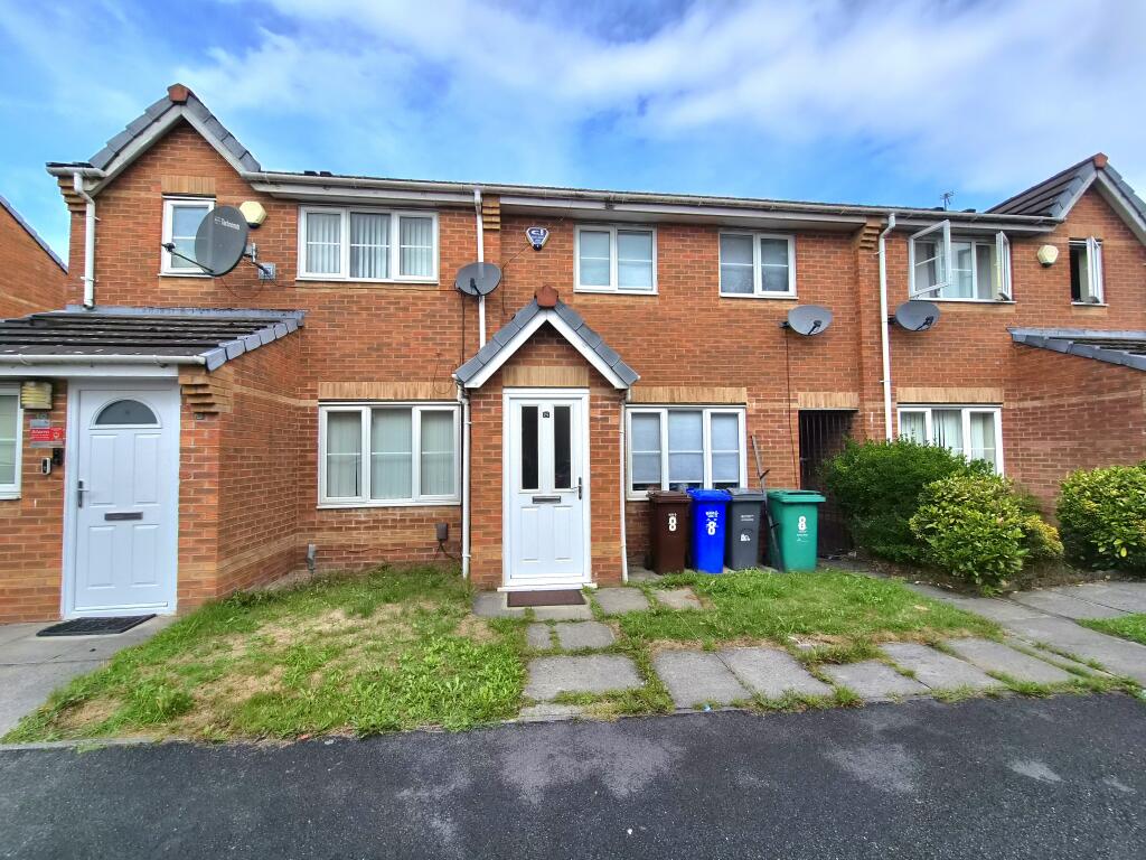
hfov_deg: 106.2
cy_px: 430
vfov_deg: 89.9
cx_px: 573
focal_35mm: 13
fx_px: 430
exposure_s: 1/3333
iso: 100
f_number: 2.2
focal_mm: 2.2
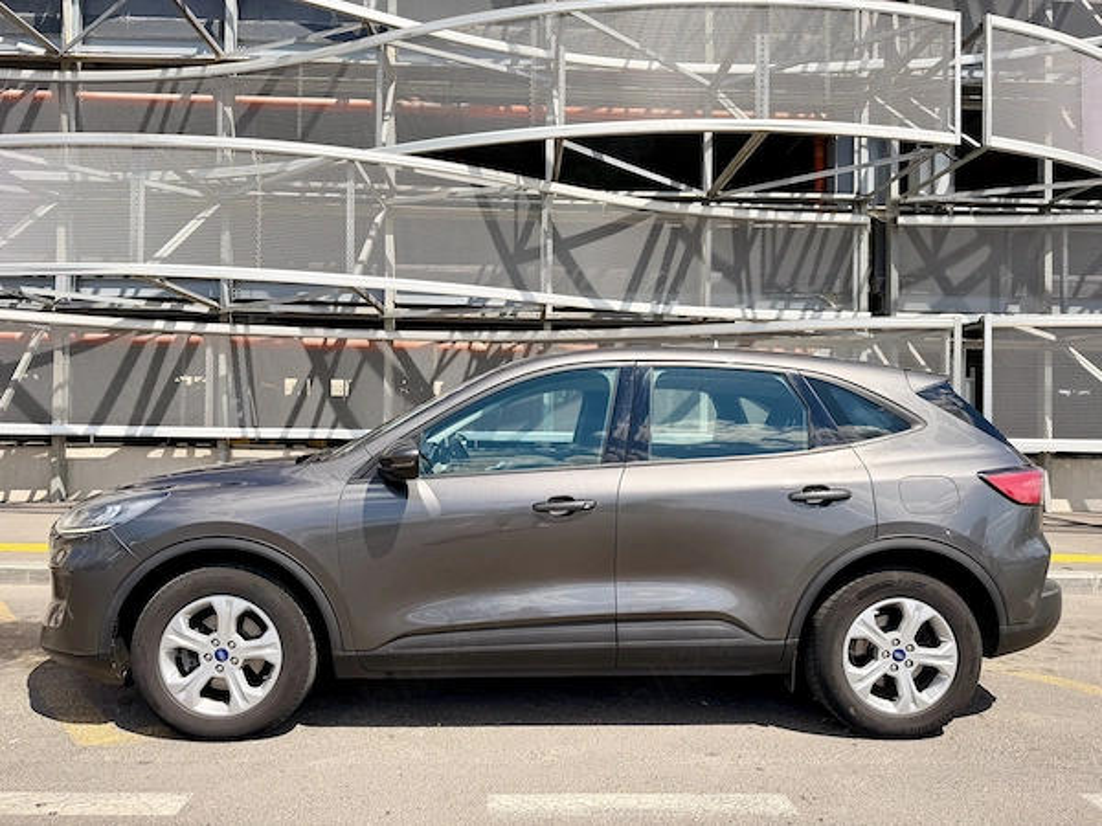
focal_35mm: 24
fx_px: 764
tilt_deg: +0.8
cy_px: 413
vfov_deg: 56.8
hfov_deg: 71.6
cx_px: 551
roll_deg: -1.1
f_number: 1.78
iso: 80
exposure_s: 1/3145
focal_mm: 6.76
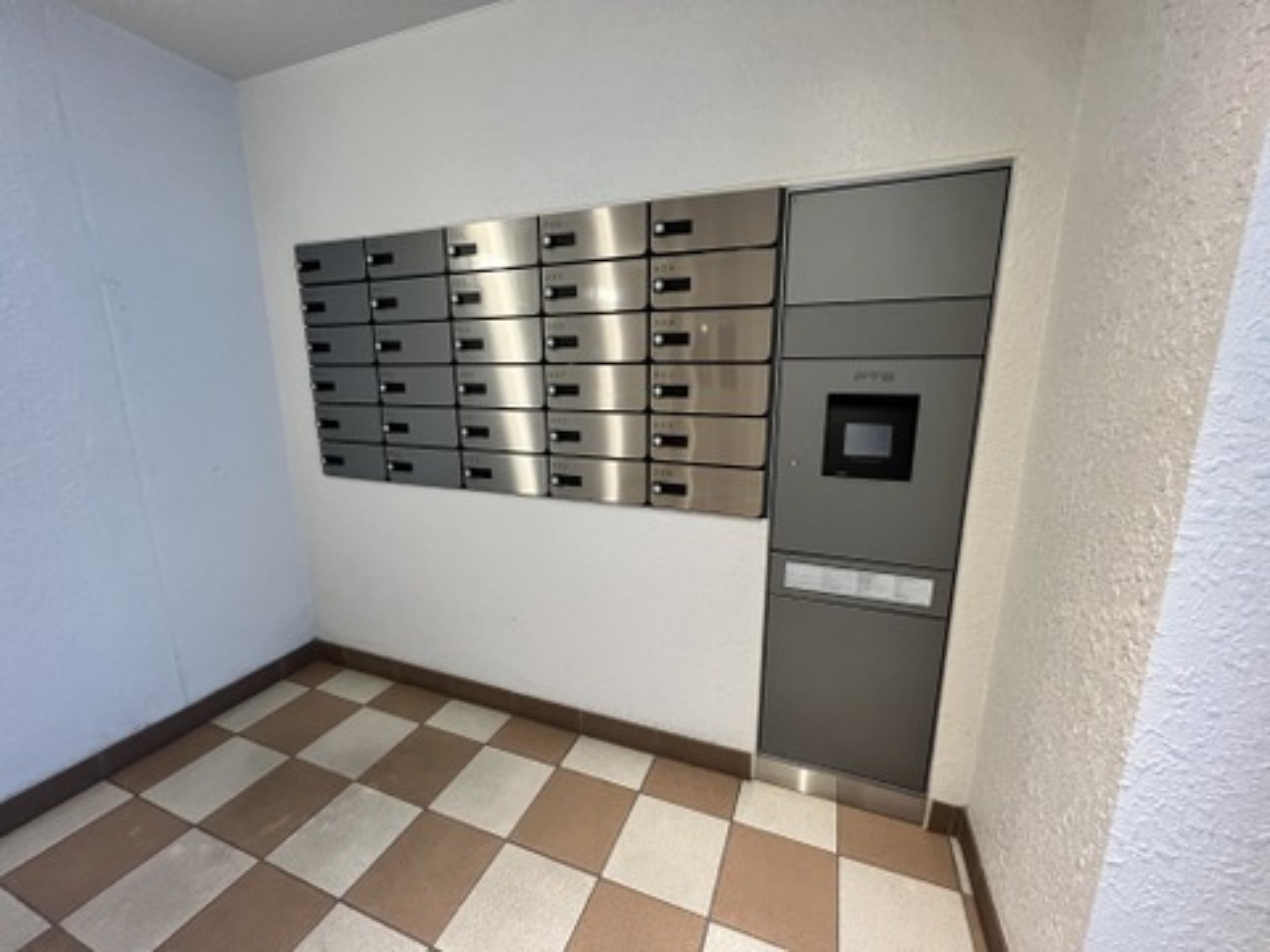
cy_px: 476
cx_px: 635
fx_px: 477
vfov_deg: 89.9
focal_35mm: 13
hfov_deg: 106.2
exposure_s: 1/60
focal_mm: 1.57
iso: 500
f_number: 1.8
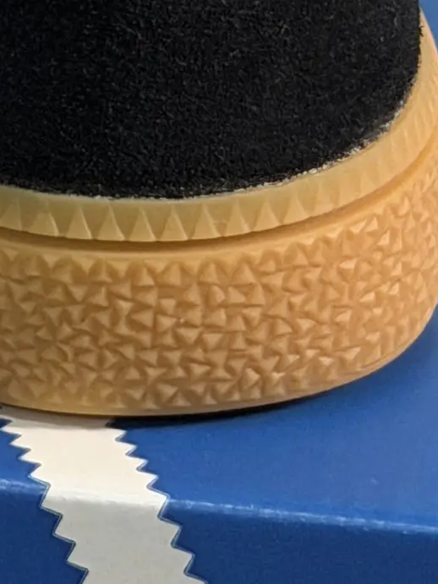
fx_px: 4725
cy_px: -112
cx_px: -440
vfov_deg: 7.0
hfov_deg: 5.2
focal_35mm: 280
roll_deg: +2.3
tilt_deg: -24.3
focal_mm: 6.76
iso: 250
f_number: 1.78
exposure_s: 1/50
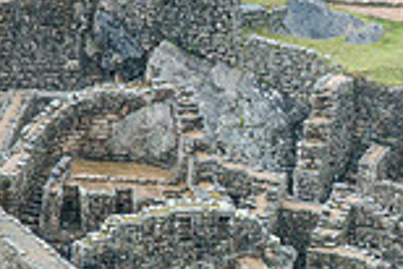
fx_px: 5233
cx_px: 701
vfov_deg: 2.9
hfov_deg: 4.4
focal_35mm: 467
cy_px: 440
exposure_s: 1/200
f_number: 13
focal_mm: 124
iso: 2000
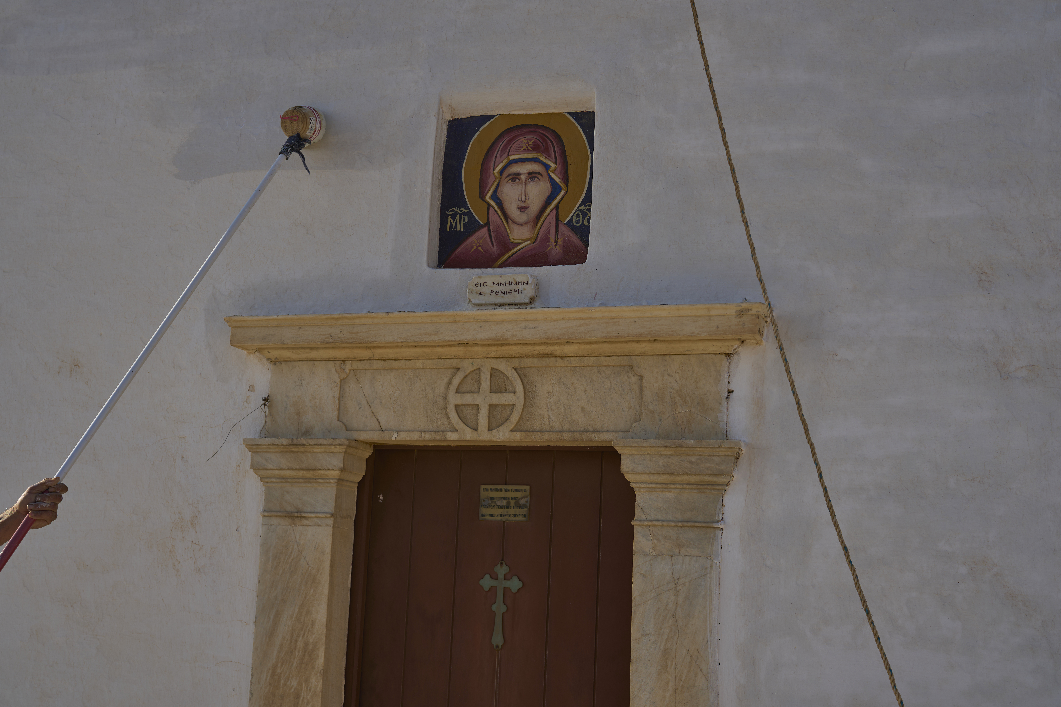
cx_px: 530
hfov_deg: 39.6
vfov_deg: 27.0
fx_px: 1473
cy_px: 354
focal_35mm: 50
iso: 50
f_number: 3.2
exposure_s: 1/1250
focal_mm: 50
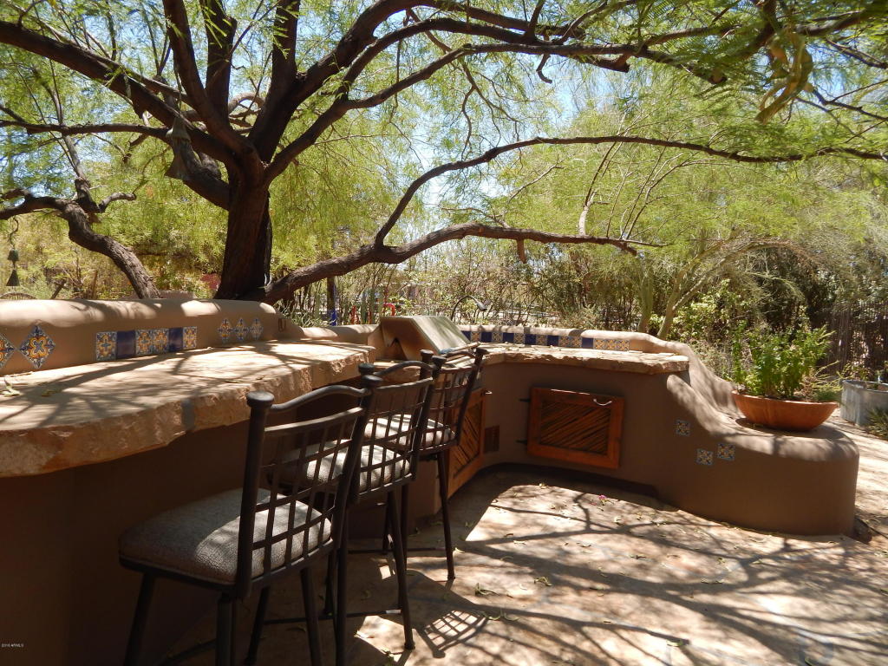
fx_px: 564
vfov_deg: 61.1
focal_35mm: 22
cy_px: 333
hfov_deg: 76.4
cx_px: 444
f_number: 3
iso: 125
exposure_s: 1/500
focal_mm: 4
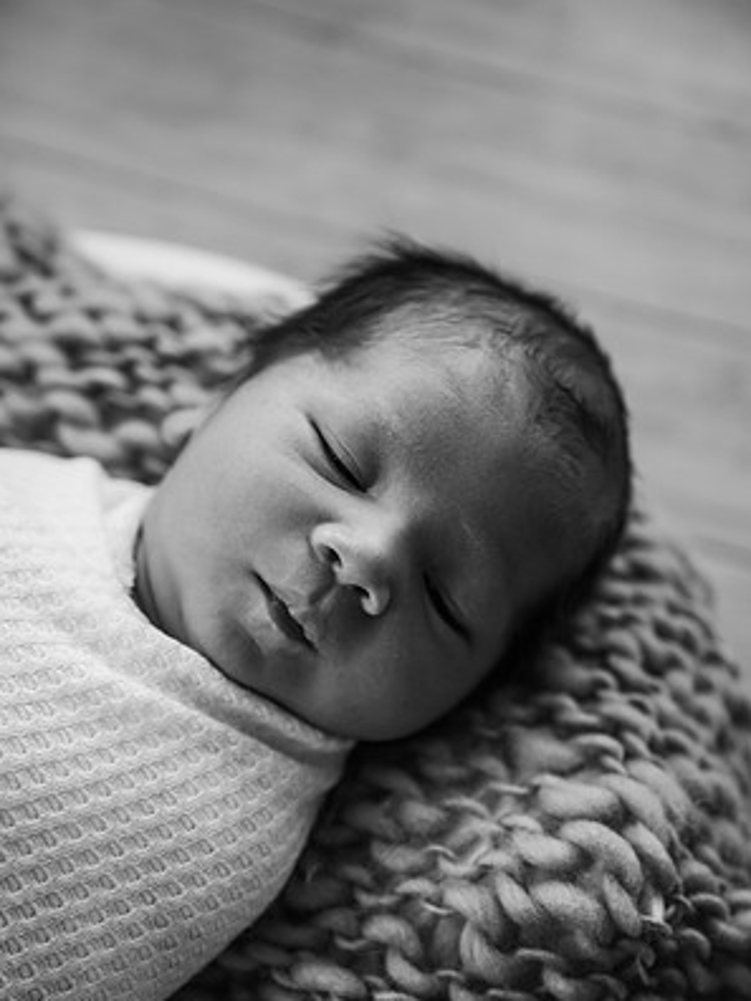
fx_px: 2025
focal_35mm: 70
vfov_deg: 27.8
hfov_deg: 21.0
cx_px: 374
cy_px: 541
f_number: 3.5
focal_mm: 64
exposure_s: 1/250
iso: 500
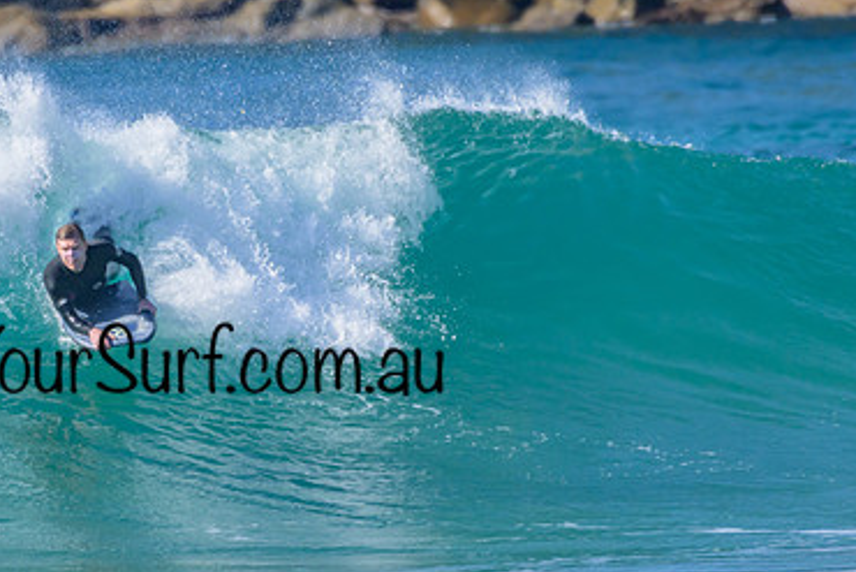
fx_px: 35417
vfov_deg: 0.9
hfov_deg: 1.4
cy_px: 339
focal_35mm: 1489
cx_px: 199
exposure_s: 1/2000
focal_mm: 950
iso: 1250
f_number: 11
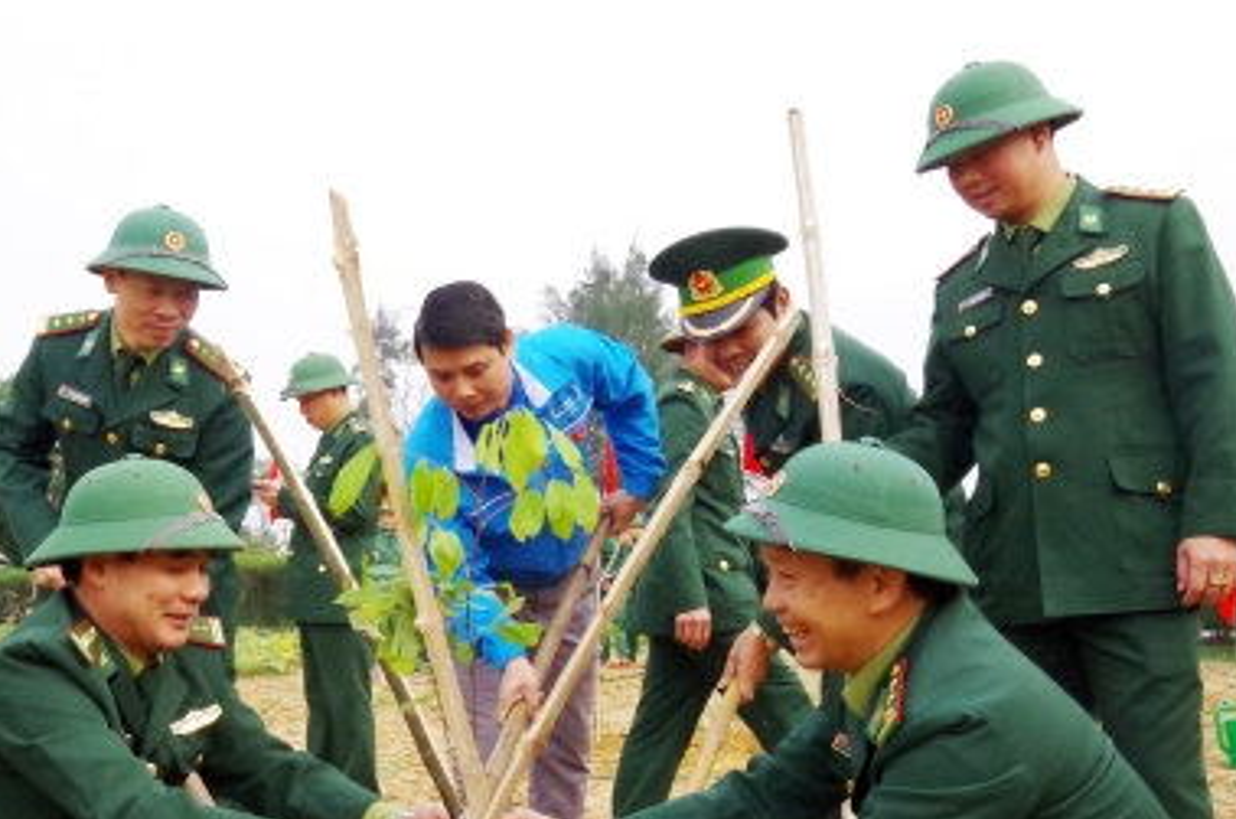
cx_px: 528
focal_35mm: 45
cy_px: 584
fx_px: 1542
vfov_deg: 29.4
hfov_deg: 43.6
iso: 3200
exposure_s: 1/500
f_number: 14
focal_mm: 21
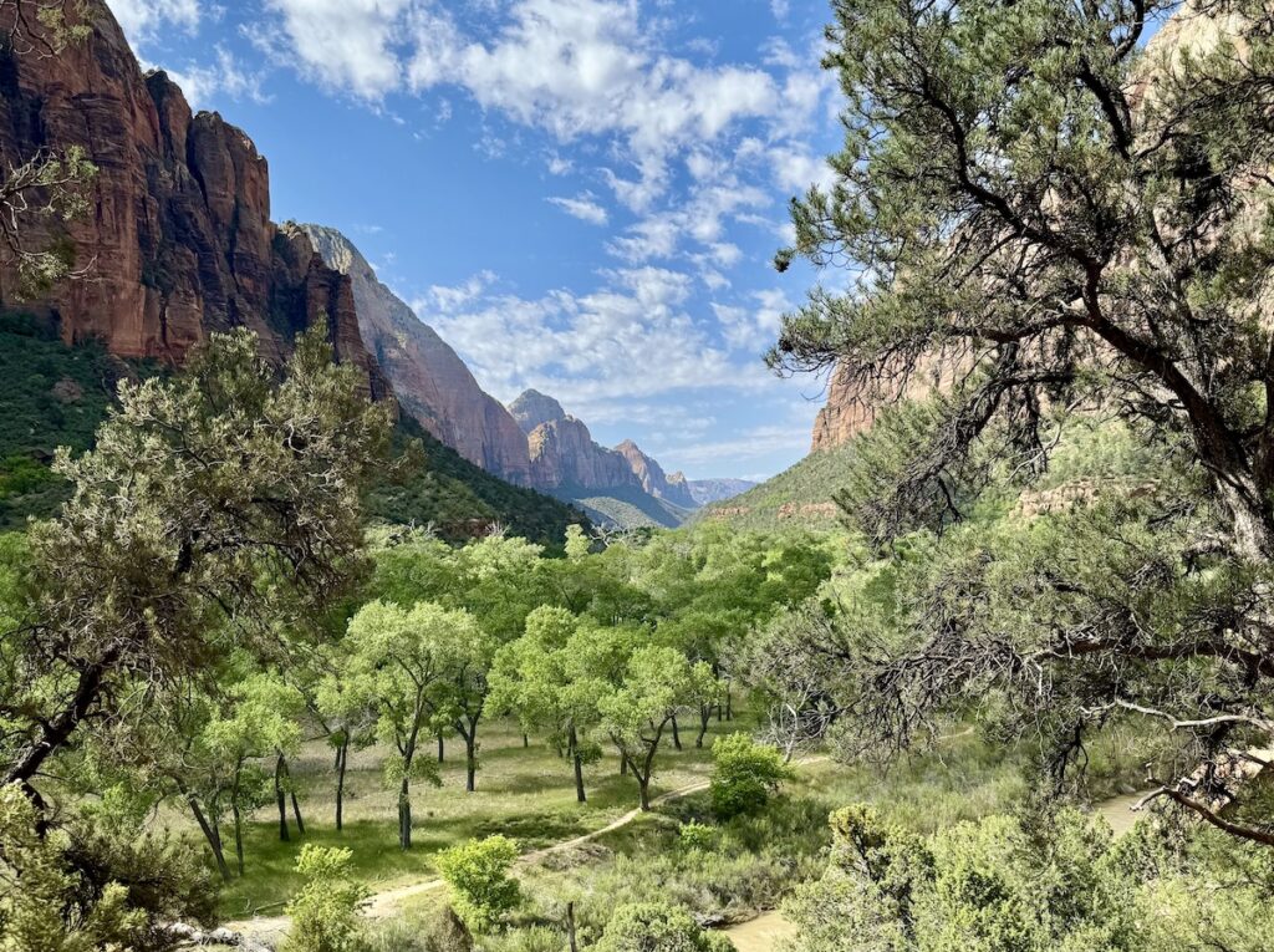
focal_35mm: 24
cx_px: 637
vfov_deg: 56.7
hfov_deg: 71.7
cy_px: 476
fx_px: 882
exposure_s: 1/3802
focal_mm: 6.76
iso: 80
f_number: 1.78
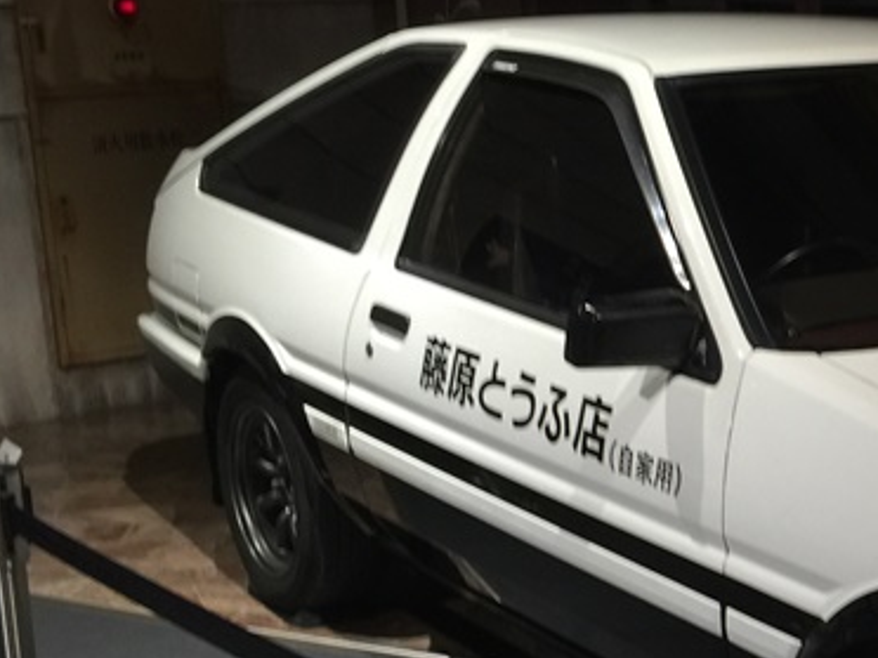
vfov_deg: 18.7
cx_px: 1022
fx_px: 1978
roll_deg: -1.0
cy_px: 535
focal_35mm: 78
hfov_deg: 23.2
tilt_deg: -14.2
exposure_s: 1/15
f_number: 2.2
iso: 40
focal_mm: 4.15
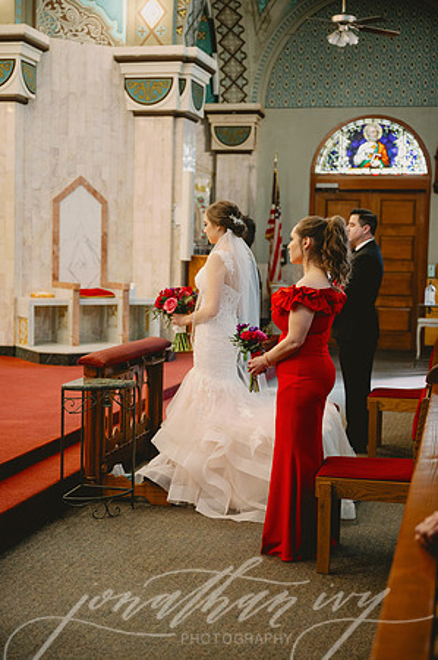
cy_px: 330
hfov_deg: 25.9
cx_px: 219
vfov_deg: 38.2
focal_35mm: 52
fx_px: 951
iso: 2000
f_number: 2.8
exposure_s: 1/250
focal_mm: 52
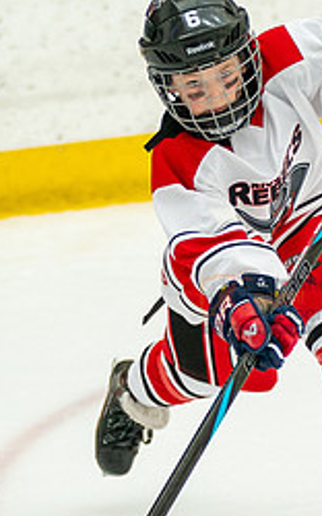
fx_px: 7872
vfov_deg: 3.8
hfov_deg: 2.3
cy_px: 262
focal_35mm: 560
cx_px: 189
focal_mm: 148
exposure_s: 1/2000
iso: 1600
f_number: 3.2
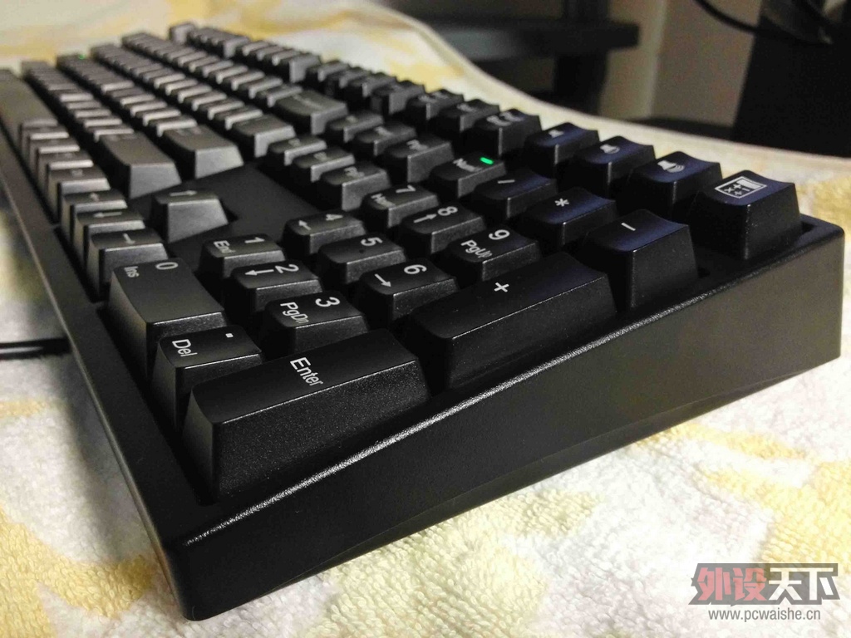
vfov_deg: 40.7
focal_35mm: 35
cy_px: 319
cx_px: 426
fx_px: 860
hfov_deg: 52.6
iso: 200
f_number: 2.4
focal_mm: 4.28
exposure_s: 1/20
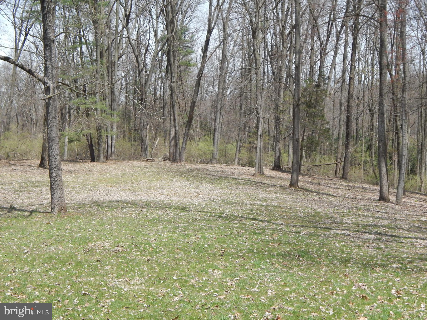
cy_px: 160
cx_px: 214
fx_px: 678
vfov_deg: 26.6
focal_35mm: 55
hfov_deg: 34.9
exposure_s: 1/640
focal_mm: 9.7
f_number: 7.6
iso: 400
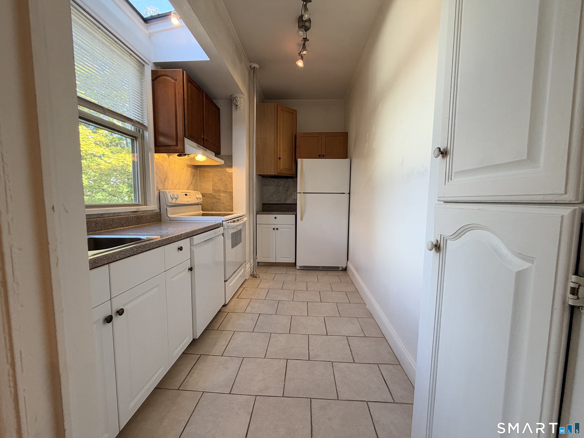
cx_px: 292
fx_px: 236
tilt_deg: -4.9
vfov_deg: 85.7
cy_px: 219
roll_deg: +0.0
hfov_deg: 102.1
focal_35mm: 14
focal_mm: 2.22
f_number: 2.2
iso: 200
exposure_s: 1/120
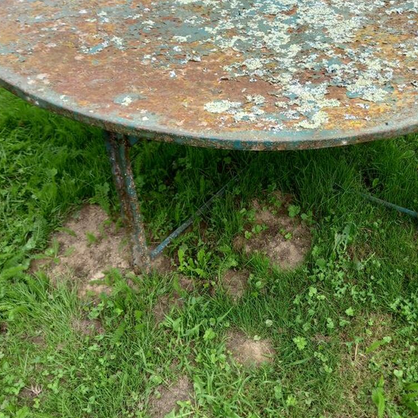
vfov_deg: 42.8
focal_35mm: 39
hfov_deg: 42.4
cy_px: 209
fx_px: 533
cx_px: 269
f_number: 2
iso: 25
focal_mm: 4.6
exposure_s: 1/239
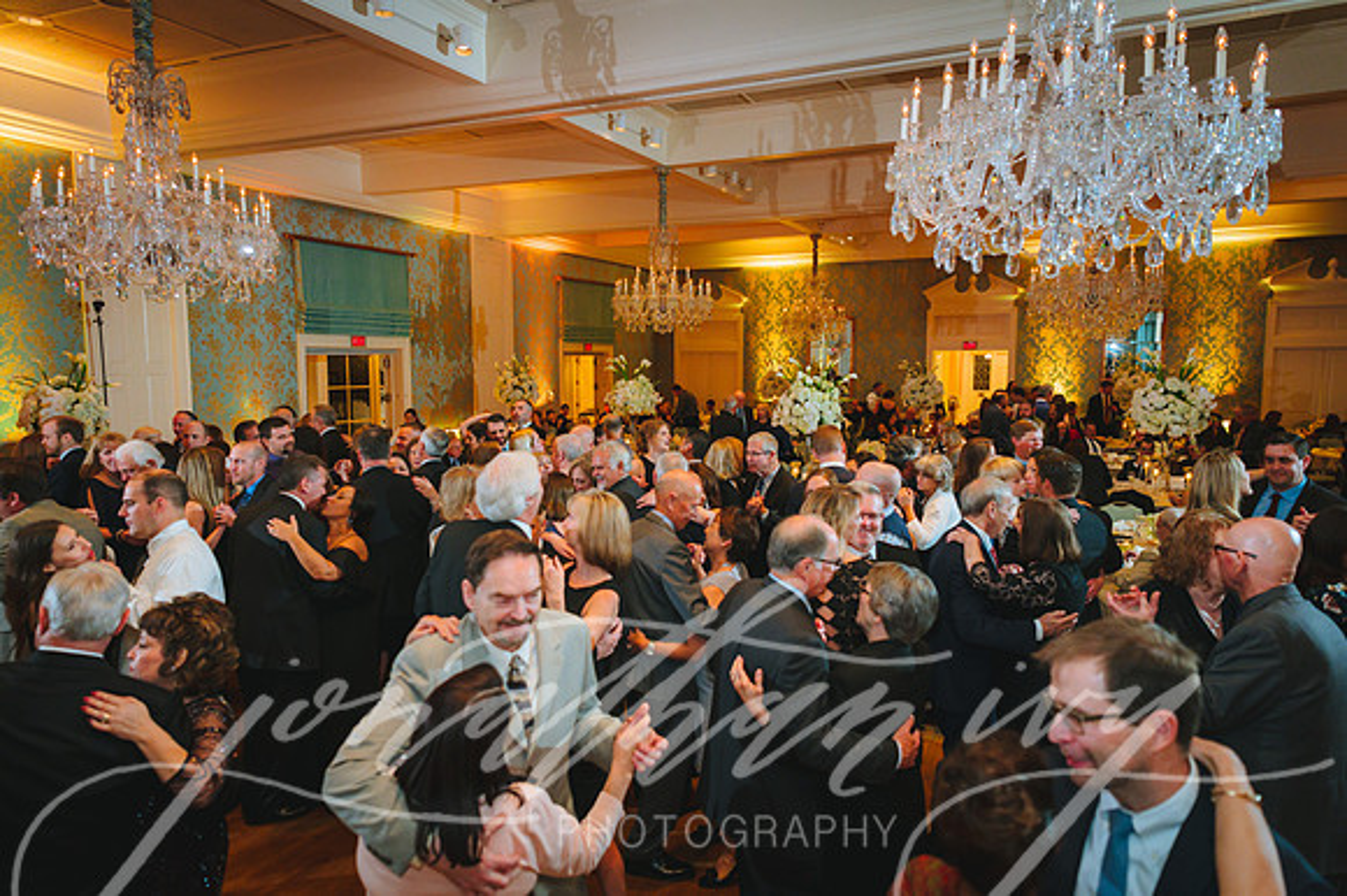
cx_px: 674
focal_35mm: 24
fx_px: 897
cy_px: 448
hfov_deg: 73.8
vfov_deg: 53.1
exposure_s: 1/80
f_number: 2.8
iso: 1250
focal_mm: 24
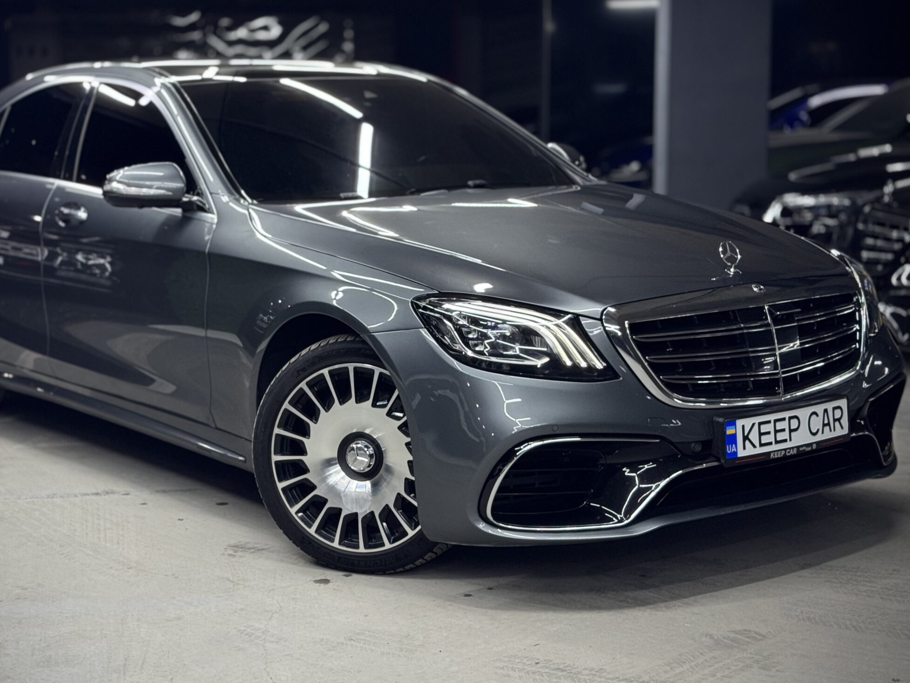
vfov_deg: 23.3
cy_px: 290
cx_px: 395
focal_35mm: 63
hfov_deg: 30.7
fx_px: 1656
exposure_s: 1/100
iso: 160
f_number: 1.78
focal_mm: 6.76
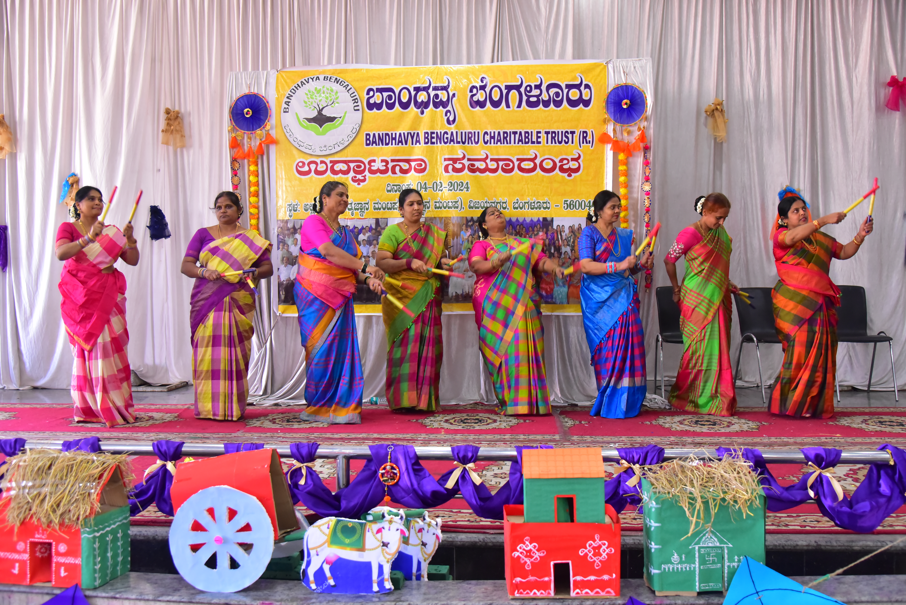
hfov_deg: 55.8
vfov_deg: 38.9
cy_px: 302
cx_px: 453
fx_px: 856
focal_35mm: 34
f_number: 5
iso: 3200
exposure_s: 1/125
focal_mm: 34
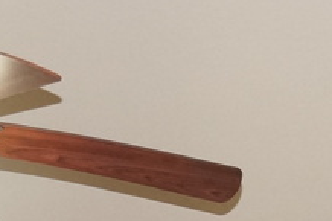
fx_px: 1649
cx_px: 170
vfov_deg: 6.9
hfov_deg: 11.5
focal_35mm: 179
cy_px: 648
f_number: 4
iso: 800
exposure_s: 1/160
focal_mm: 16
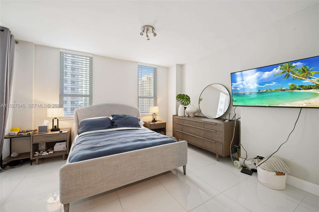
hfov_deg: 104.3
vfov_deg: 81.1
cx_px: 160
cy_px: 106
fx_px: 124
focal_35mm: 14
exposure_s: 1/8
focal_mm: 14
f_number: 8
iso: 200
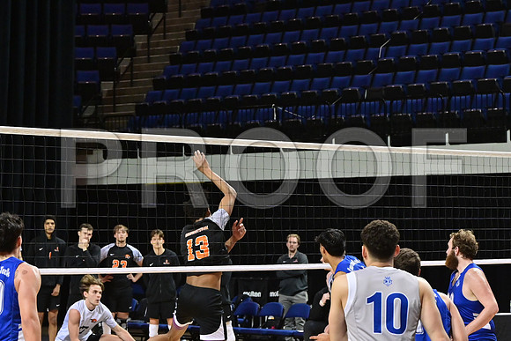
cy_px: 170
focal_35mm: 127
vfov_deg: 10.8
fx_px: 1803
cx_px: 256
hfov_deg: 16.1
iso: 2500
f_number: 5.6
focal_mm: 85
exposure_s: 1/800
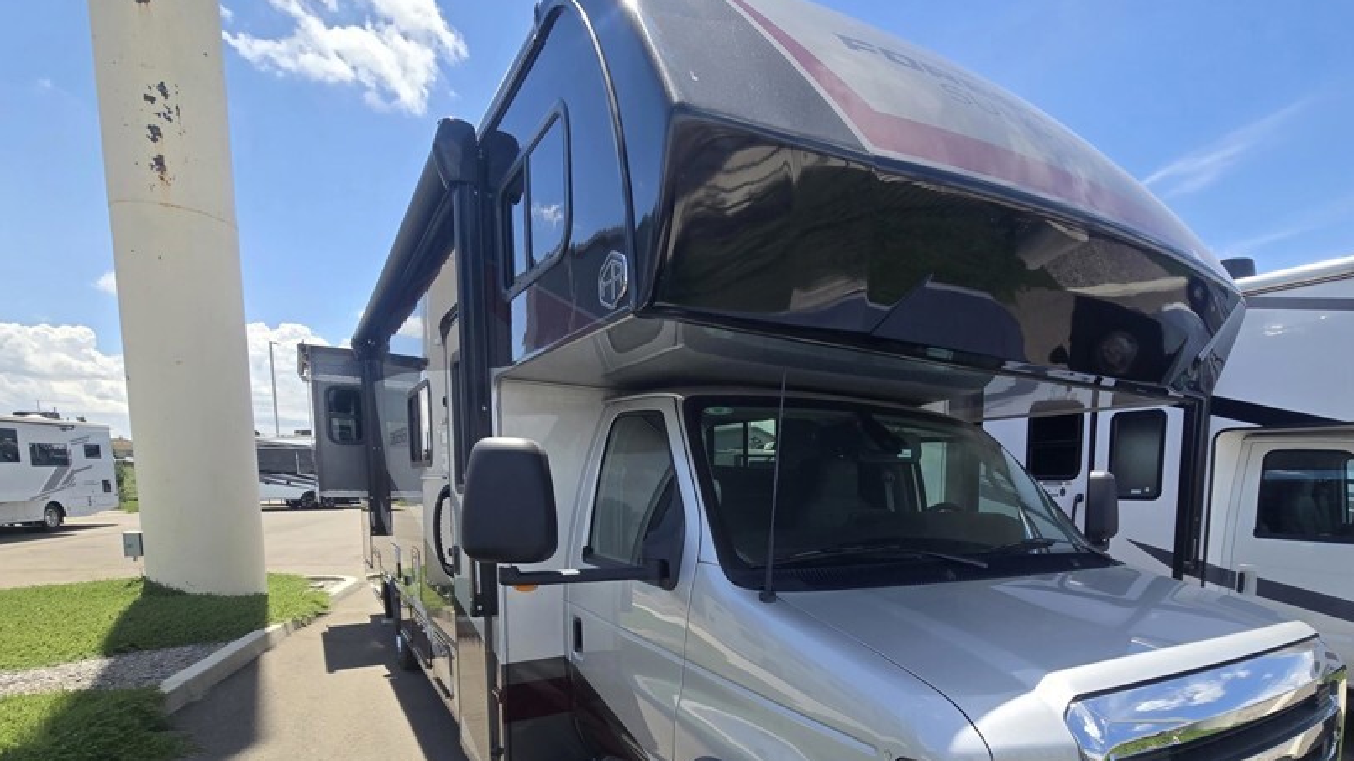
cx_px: 803
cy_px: 581
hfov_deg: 91.6
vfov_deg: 57.5
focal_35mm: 18
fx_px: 646
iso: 50
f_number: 2.2
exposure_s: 1/1361
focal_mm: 2.2
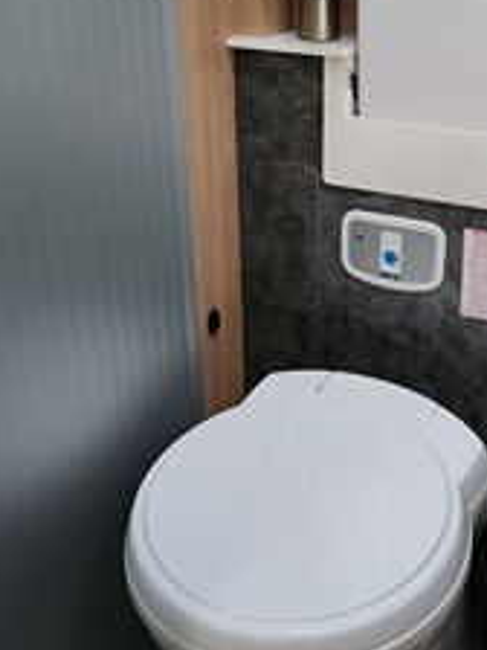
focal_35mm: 41
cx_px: 365
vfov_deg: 45.0
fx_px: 769
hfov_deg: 34.4
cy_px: 212
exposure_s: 1/30
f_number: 1.8
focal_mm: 5.4
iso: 640
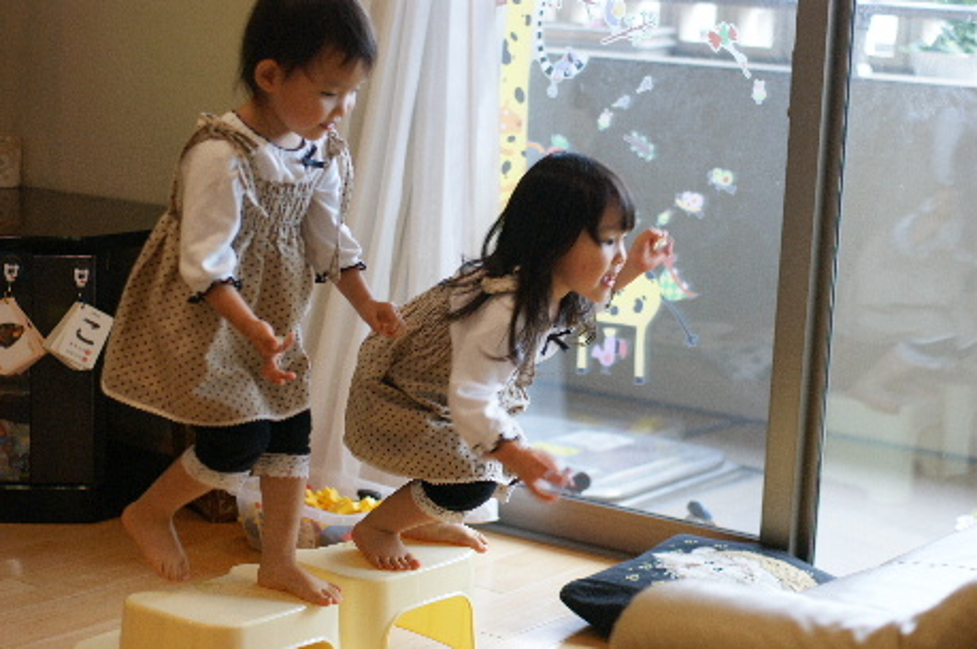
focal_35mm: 75
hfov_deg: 27.0
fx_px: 2033
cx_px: 488
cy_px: 324
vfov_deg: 18.1
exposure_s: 1/160
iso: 250
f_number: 2
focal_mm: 50
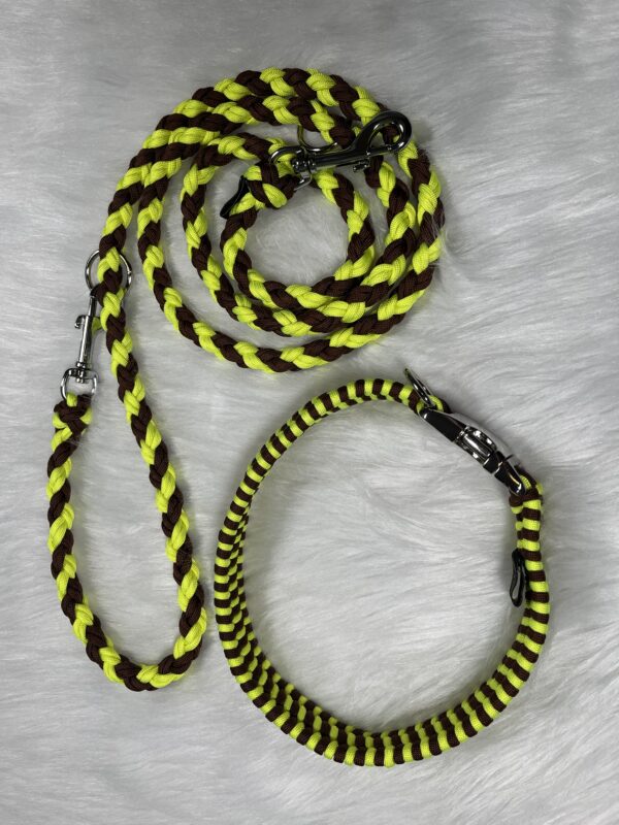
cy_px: 412
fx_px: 620
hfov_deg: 53.1
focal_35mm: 26
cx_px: 310
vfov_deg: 67.3
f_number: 1.6
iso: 64
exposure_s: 1/499
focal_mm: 5.1
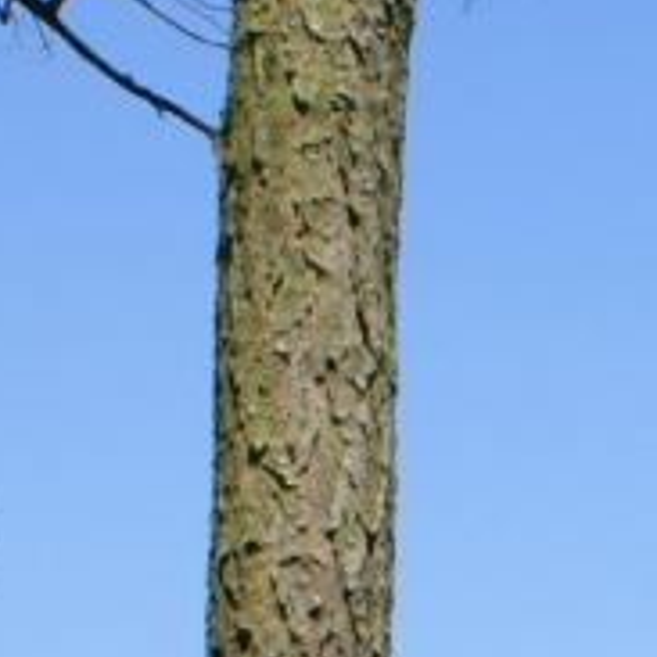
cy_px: 1345
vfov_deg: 7.5
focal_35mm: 224
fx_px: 4810
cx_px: 1519
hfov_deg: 7.4
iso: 100
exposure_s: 1/125
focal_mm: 28
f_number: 14
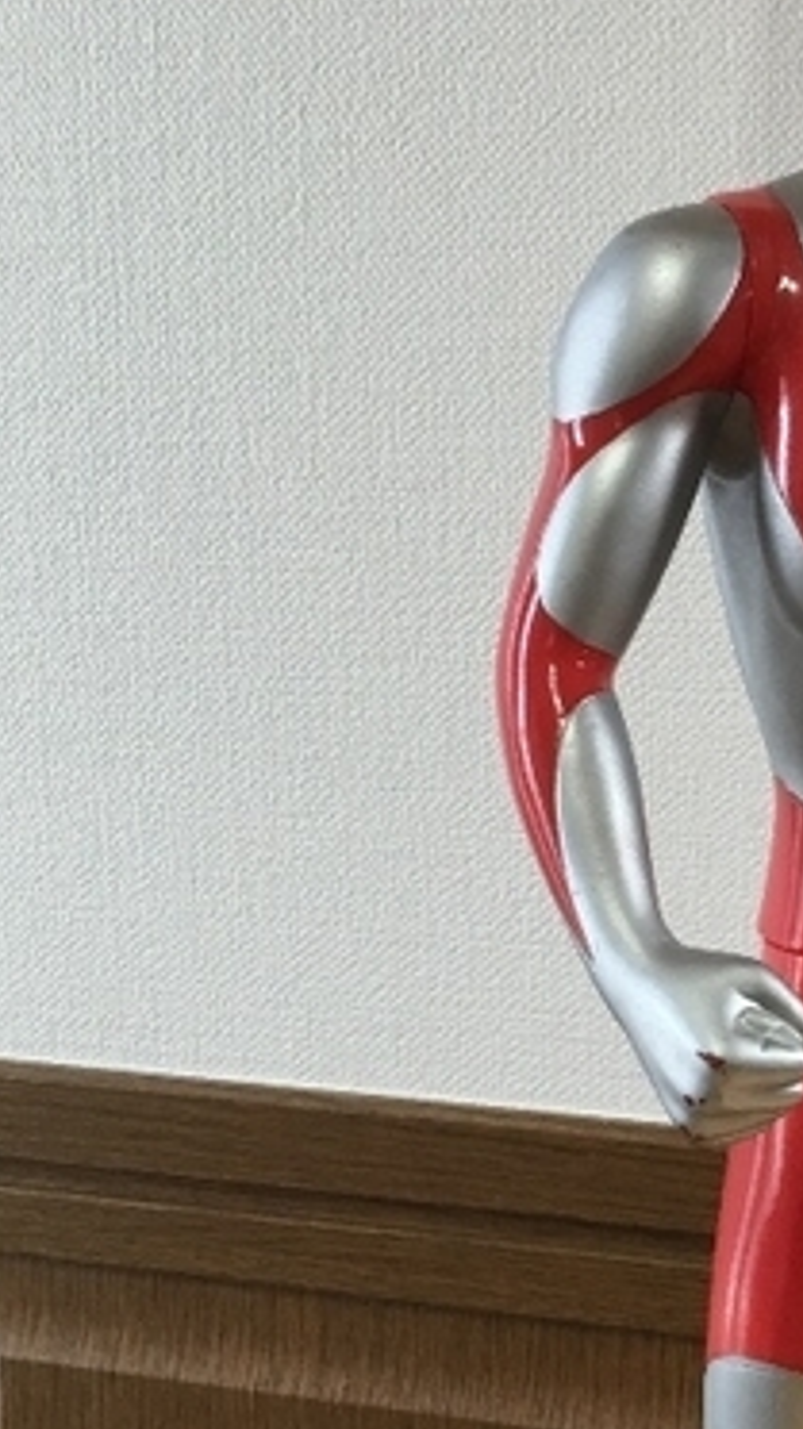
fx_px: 2576
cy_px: 957
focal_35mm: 68
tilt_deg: -8.8
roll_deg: -1.0
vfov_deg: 30.8
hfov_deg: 16.9
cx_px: 995
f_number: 2.2
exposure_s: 1/33
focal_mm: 4.15
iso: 40
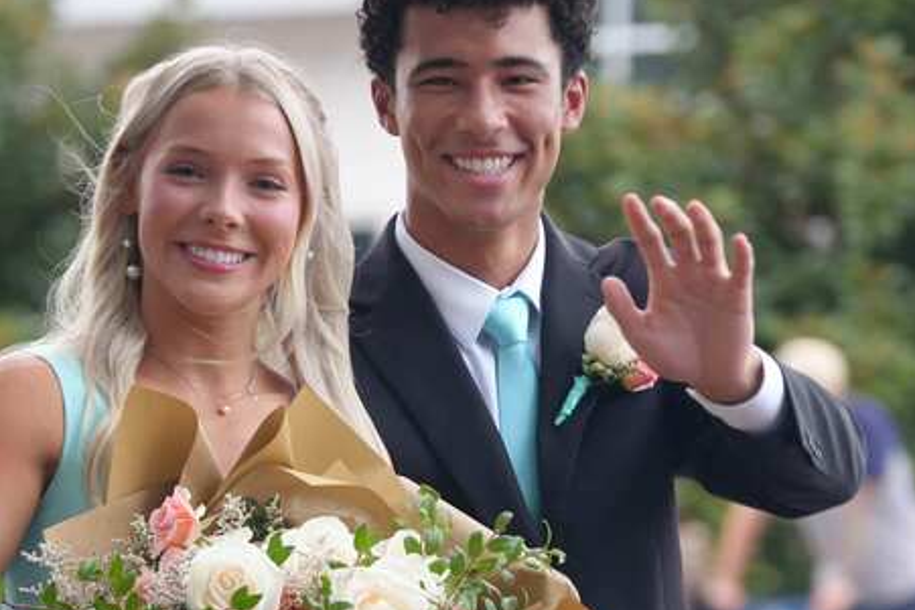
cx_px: 420
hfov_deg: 6.8
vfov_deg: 4.5
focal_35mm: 304
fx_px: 7729
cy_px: 550
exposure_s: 1/160
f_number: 4
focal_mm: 134
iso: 1000
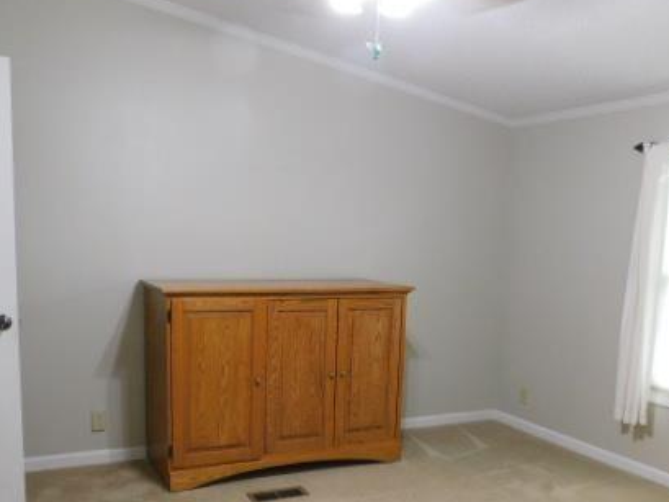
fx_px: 696
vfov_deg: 39.1
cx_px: 353
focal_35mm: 36
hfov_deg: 51.3
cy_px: 345
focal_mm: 4
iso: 220
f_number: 3
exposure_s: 1/30
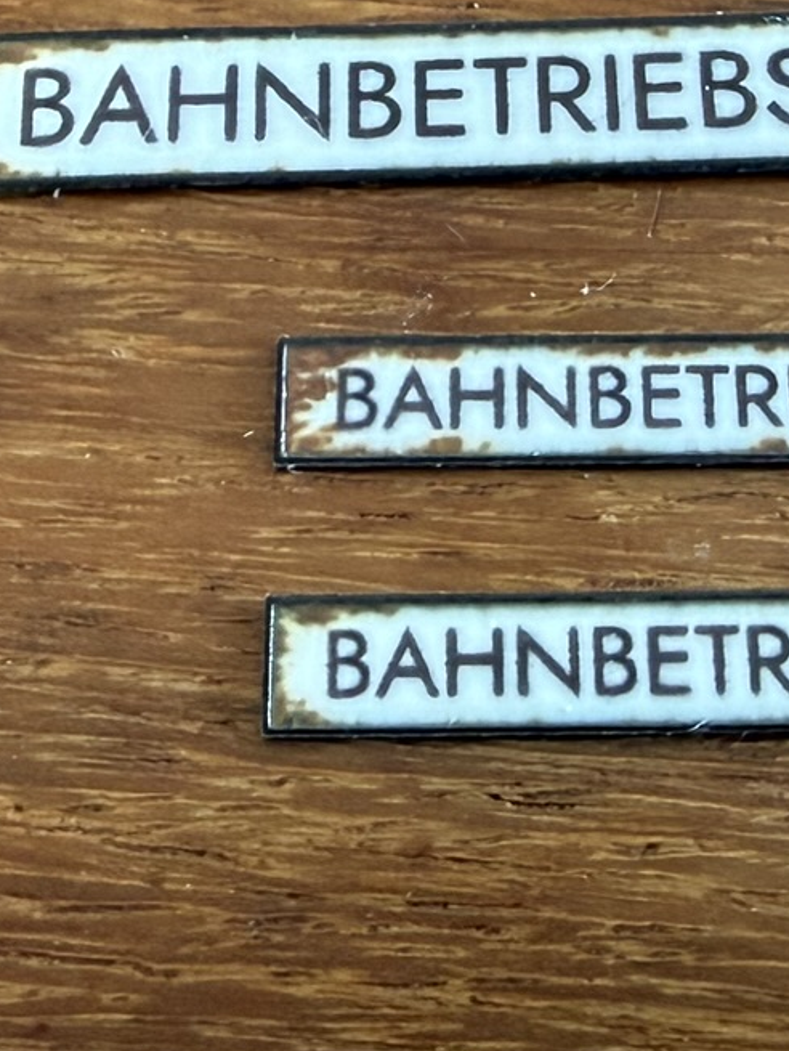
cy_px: 43
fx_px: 2277
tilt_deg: -62.2
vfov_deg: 24.9
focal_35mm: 75
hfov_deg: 19.4
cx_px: 656
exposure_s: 1/64
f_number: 2.2
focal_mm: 2.22
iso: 320
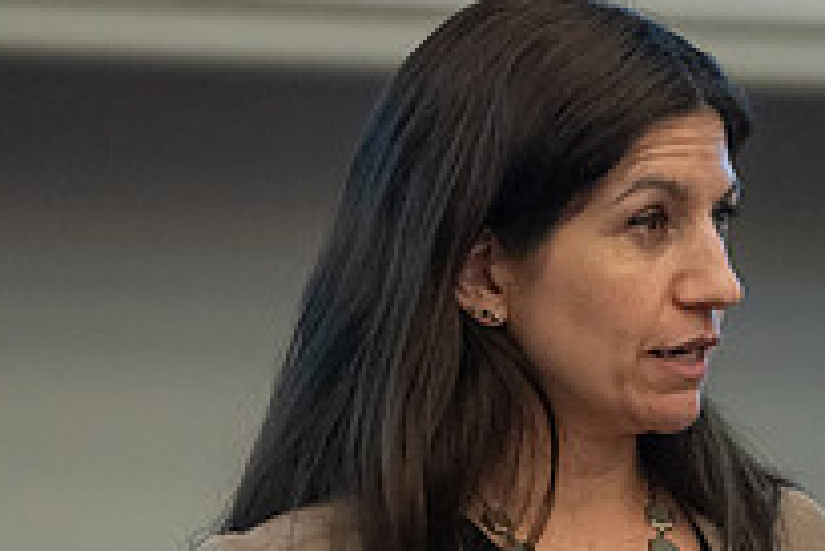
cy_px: 497
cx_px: 563
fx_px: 12980
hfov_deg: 3.6
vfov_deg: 2.4
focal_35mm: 566
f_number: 3.2
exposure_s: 1/200
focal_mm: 200
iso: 2000
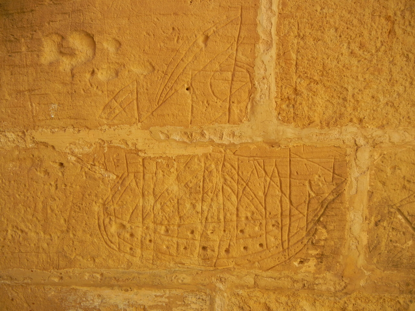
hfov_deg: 60.0
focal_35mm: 30
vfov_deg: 46.8
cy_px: 156
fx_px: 360
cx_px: 208
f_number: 3.5
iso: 160
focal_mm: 5.4
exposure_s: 1/241
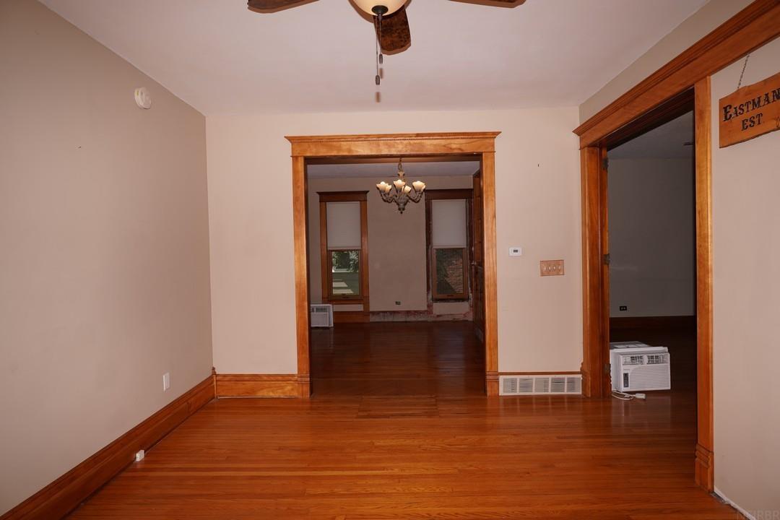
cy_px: 260
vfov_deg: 63.2
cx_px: 390
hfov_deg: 85.4
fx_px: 422
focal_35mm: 20
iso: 100
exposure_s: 1/160
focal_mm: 13
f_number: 5
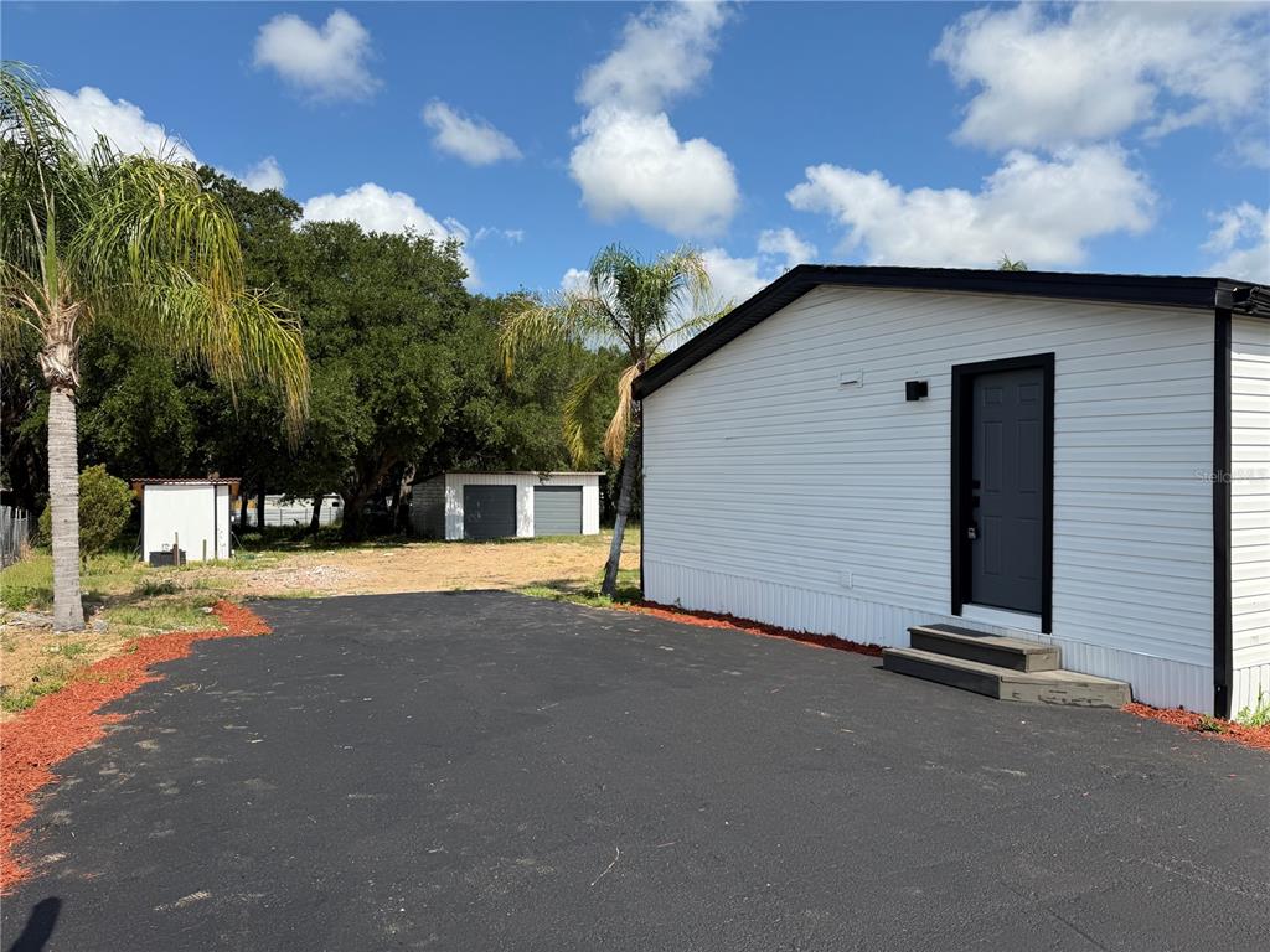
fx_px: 881
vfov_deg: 56.8
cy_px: 476
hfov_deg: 71.6
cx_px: 635
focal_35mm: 24
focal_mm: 6.76
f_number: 1.78
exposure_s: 1/5319
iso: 80
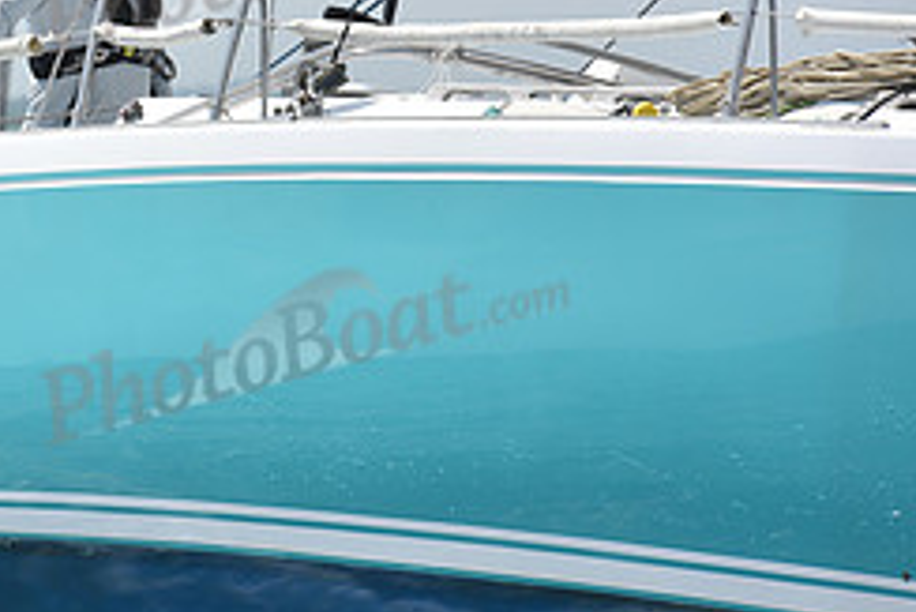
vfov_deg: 2.9
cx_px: -150
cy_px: 205
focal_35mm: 476
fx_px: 12118
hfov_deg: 4.3
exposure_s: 1/800
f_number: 8
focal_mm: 200
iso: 200
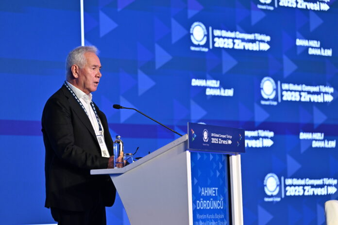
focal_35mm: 140
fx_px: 1314
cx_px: 169
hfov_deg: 14.7
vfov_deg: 9.8
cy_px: 112
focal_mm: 140
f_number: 3.5
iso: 1600
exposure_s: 1/250
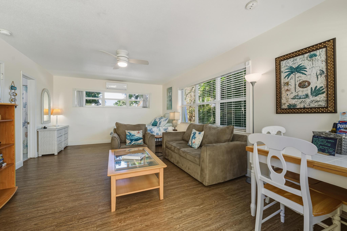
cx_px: 174
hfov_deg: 100.4
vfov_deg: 77.3
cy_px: 116
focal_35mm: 15
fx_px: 145
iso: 100
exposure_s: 1/50
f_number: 8
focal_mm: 15
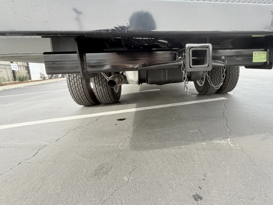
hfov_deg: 82.3
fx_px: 150
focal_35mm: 19
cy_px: 80
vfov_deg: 67.9
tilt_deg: -4.1
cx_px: 178
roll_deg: +5.8
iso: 40
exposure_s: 1/217
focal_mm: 2.22
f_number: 2.2
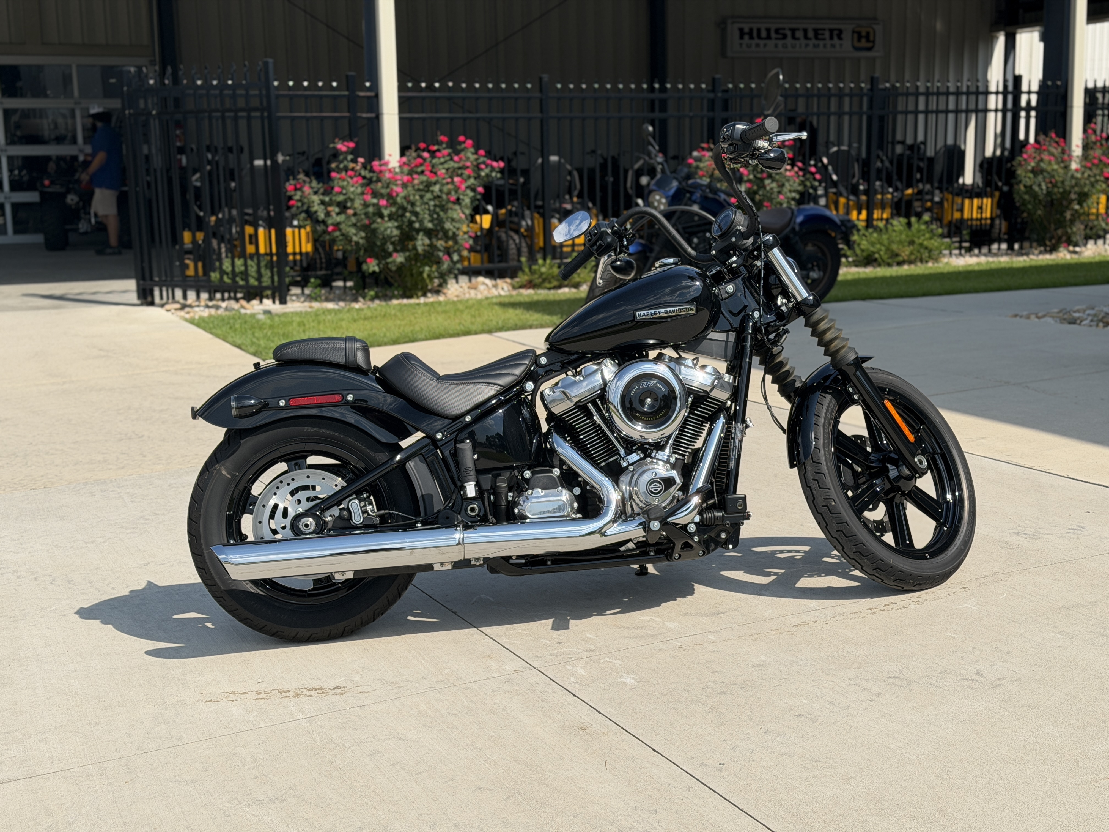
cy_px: 416
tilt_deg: -9.6
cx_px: 554
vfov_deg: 30.3
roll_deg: +1.2
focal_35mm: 48
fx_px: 1538
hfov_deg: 39.7
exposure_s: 1/5208
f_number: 1.78
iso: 64
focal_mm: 6.76
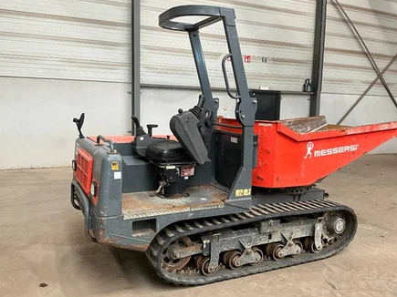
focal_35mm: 32
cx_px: 212
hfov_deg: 56.8
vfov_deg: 44.1
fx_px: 367
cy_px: 146
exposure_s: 1/60
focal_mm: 3
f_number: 1.8
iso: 100
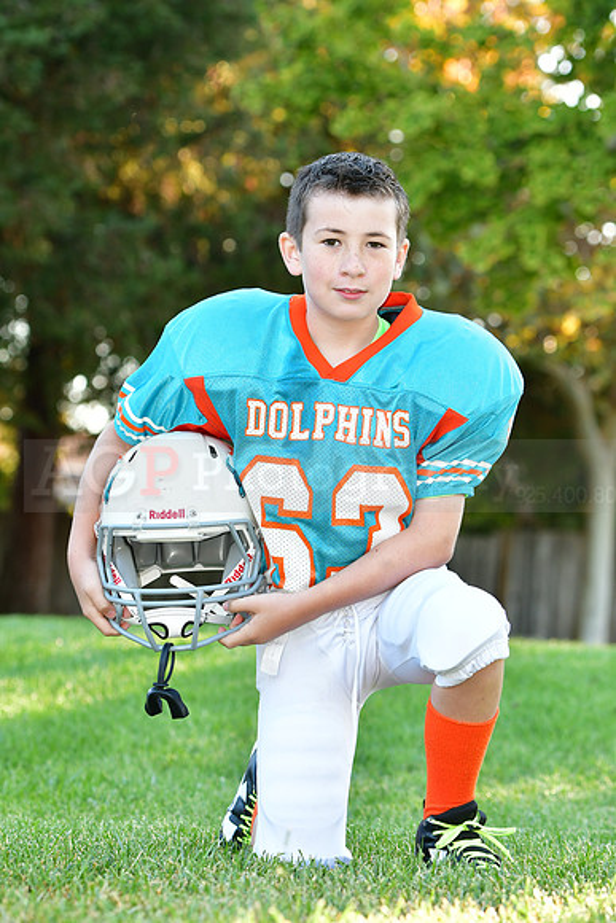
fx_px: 3655
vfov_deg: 14.4
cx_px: 308
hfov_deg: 9.6
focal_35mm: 142
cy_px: 462
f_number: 4.5
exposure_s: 1/125
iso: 400
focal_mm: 95
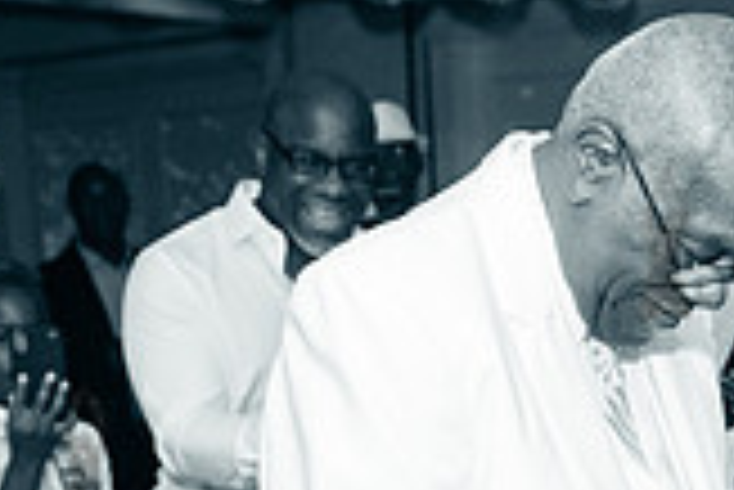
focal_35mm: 96
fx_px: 1959
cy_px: 677
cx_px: 662
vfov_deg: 13.6
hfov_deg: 20.8
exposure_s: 1/400
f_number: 4
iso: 2500
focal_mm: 27
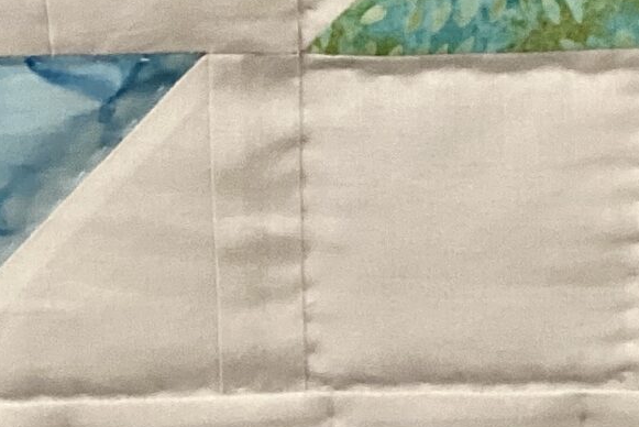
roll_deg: +4.8
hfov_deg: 14.4
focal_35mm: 142
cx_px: 207
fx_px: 2522
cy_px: 337
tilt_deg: -30.8
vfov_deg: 9.7
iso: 100
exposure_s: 1/50
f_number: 2.4
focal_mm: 3.3
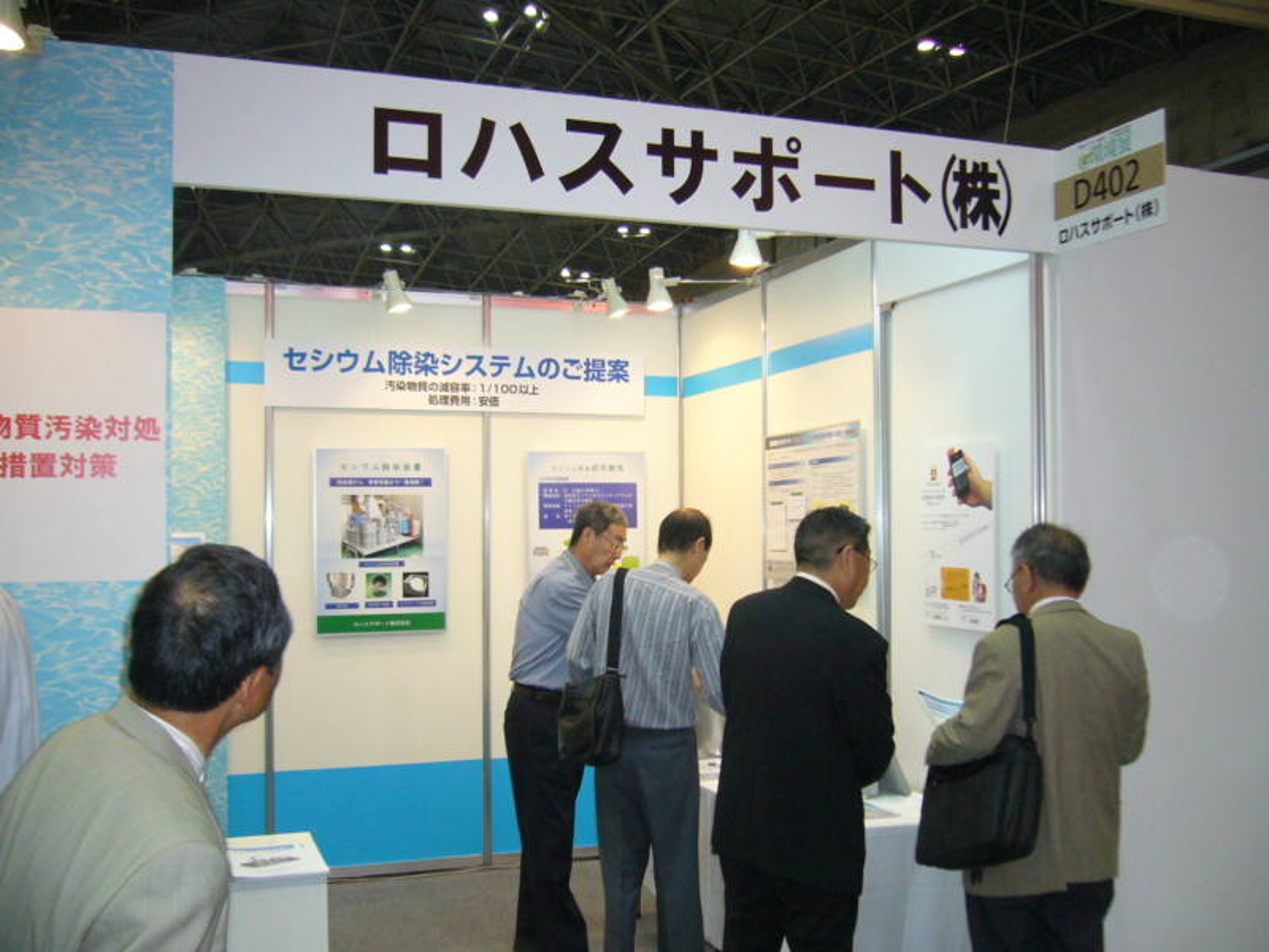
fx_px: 1283
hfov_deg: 52.6
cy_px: 476
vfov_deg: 40.7
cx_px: 634
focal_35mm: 35
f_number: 2.8
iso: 250
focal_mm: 5.8
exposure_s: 1/60
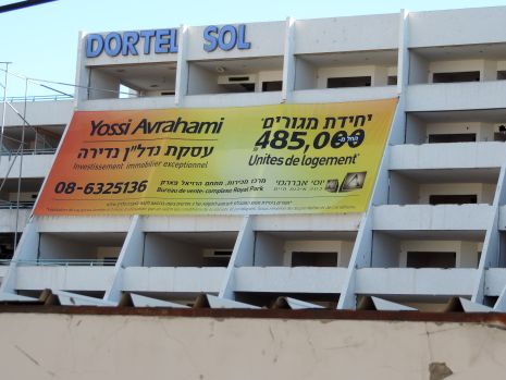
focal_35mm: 120
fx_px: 1755
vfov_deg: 12.4
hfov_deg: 16.4
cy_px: 190
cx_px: 253
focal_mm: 21.4
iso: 80
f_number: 4.2
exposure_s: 1/200
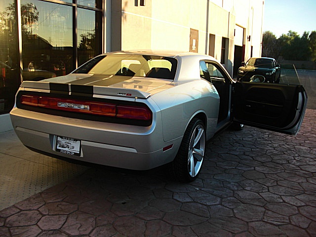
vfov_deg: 39.7
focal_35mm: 36
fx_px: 329
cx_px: 158
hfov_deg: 51.4
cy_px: 118
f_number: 2.8
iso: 50
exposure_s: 1/250
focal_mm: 6.3
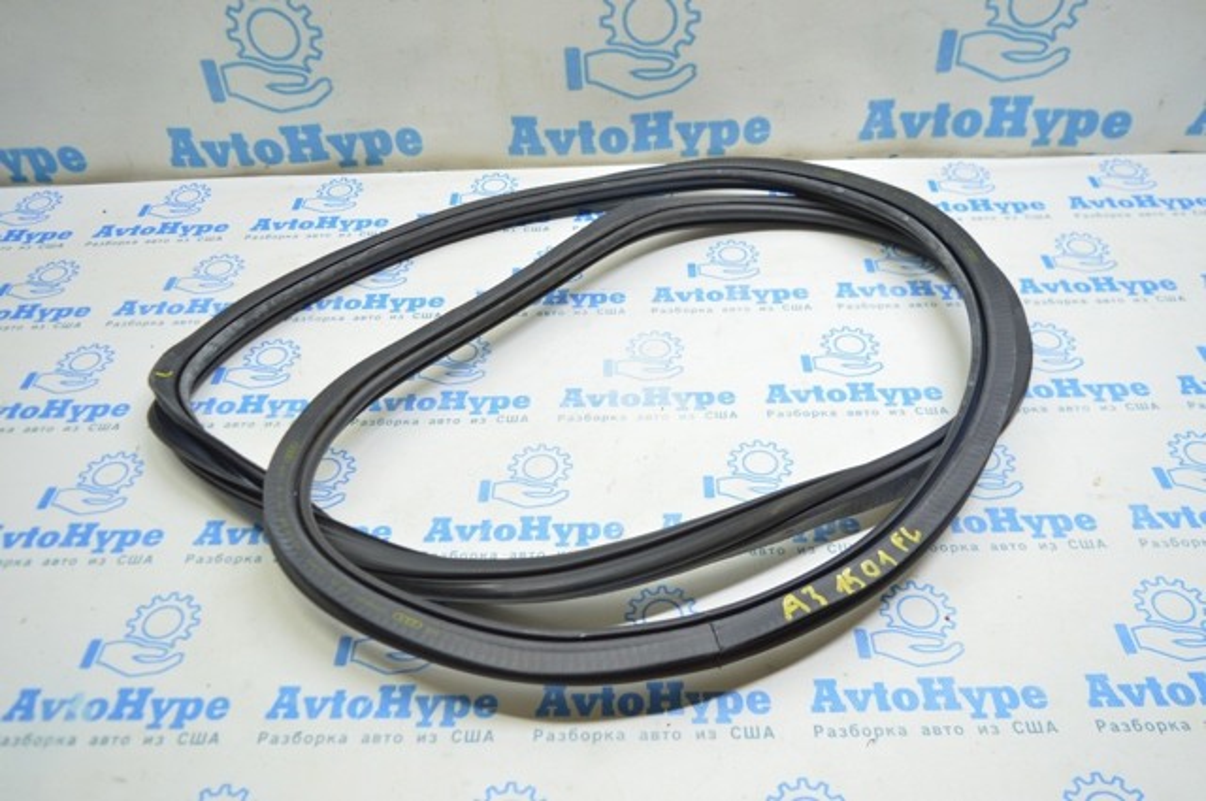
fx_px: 1004
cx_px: 603
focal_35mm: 30
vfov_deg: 43.5
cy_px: 400
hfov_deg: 62.0
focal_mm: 20
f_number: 3.5
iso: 400
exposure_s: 1/40
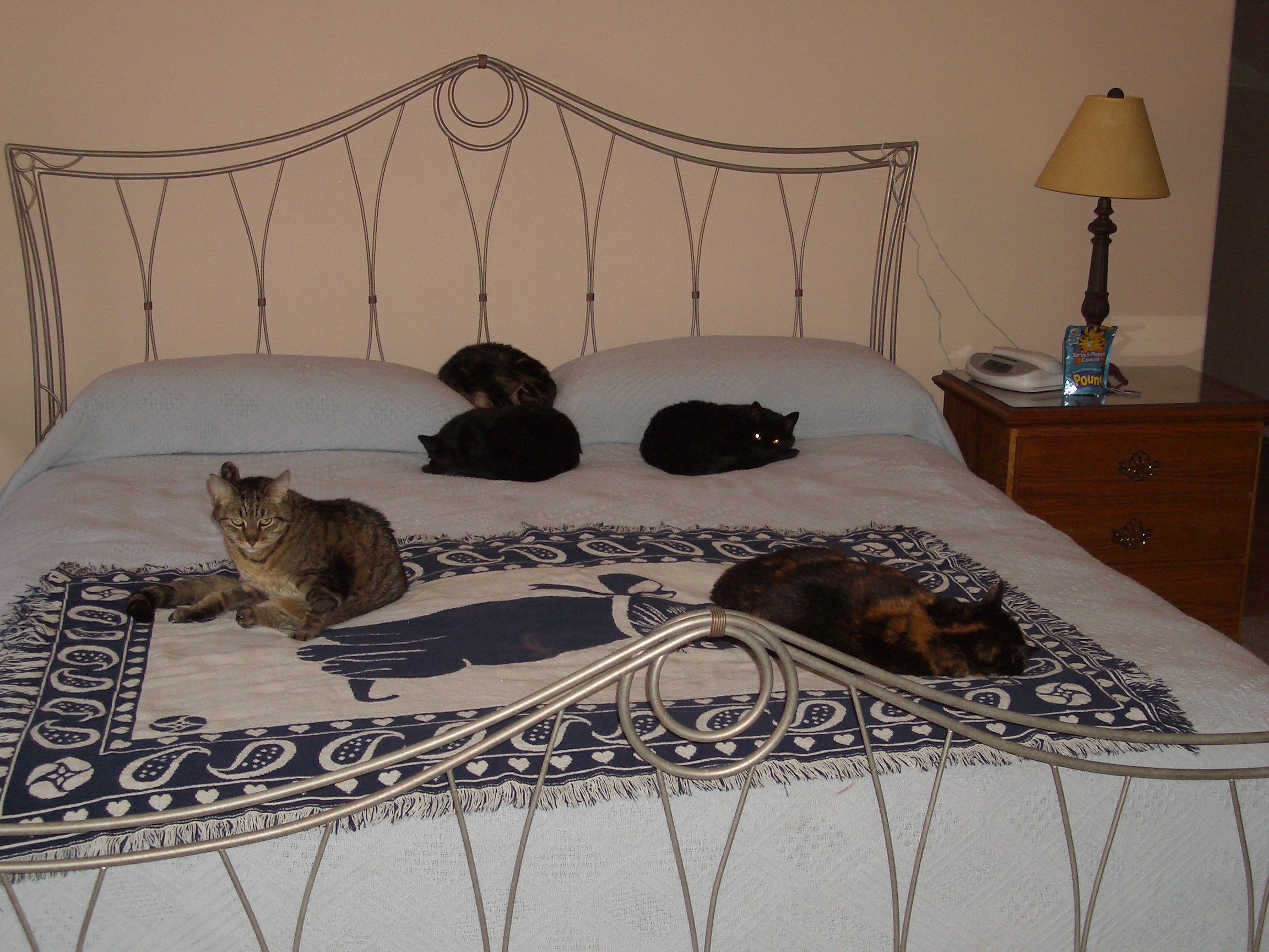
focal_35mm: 49
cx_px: 634
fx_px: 1796
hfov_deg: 38.9
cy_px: 476
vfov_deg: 29.7
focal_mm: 8.2
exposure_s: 1/60
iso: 100
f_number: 3.1
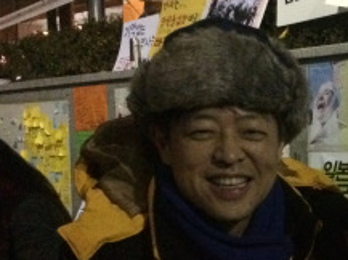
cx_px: 393
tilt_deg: -3.1
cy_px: 211
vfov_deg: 16.8
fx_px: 873
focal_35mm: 87
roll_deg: +2.3
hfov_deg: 21.3
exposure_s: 1/15
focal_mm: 4.15
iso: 1000
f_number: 2.2
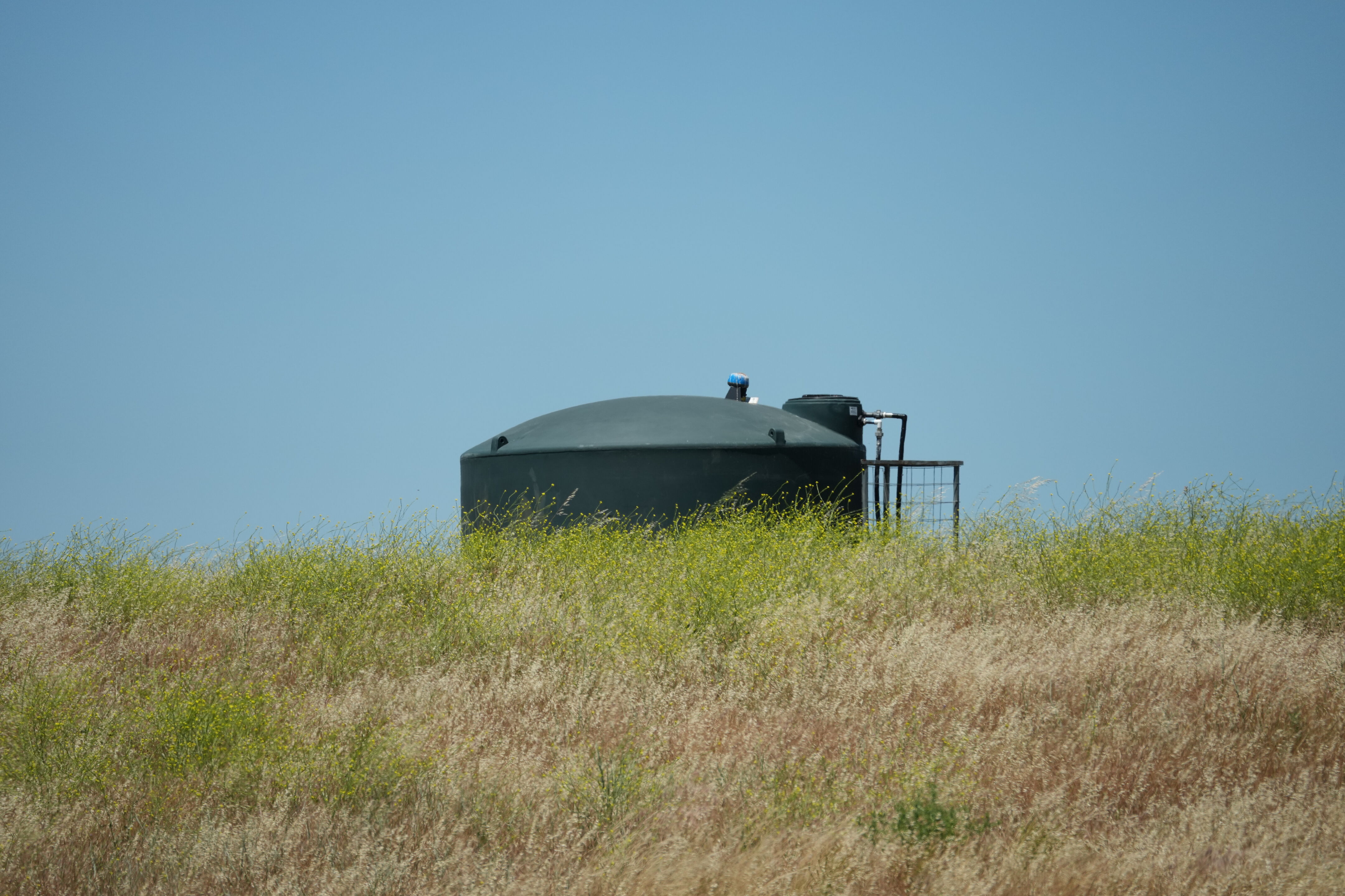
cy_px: 448
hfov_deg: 6.1
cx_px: 672
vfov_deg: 4.1
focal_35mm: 336
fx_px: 12552
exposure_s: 1/3200
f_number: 6.3
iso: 500
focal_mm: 336
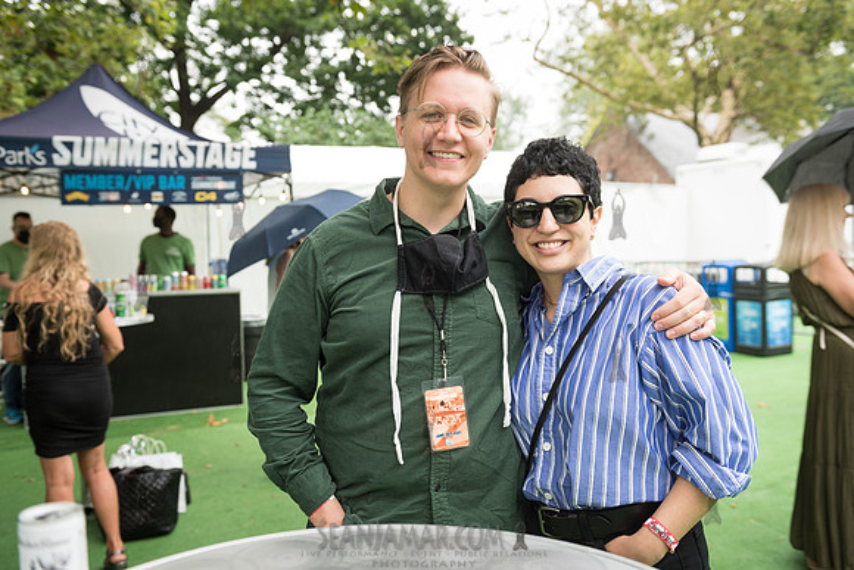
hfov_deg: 55.8
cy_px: 285
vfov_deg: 38.9
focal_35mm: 34
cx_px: 427
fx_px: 807
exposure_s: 1/60
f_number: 4
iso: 160
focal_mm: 34
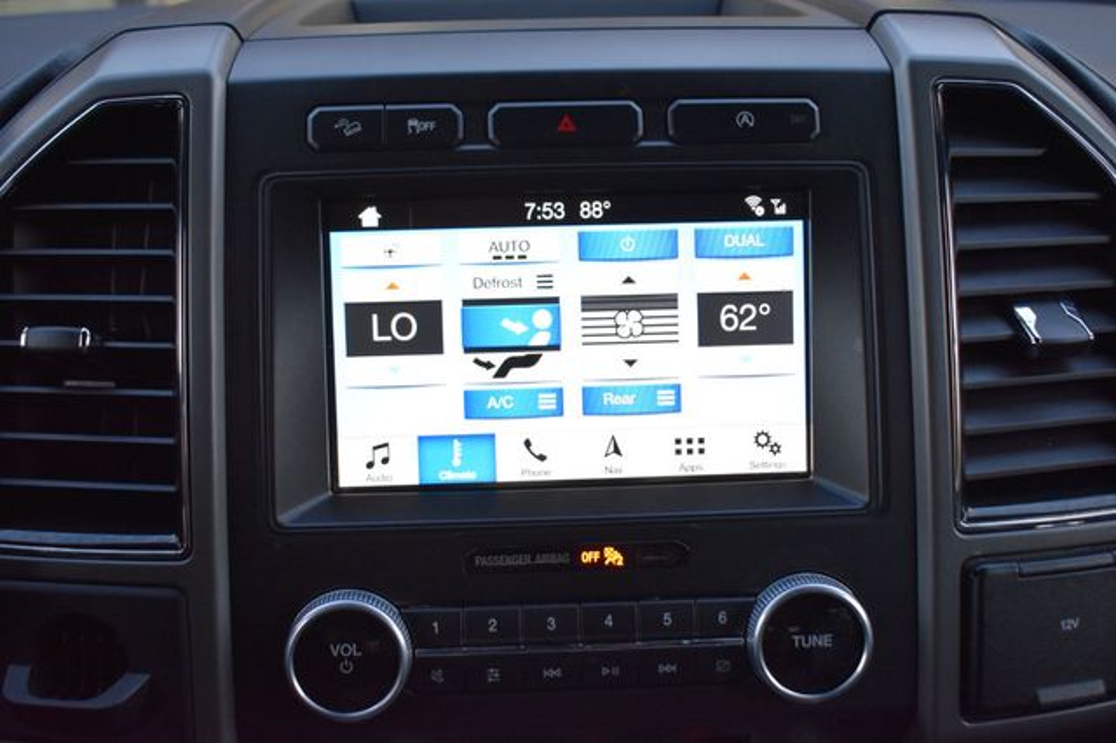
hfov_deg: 46.4
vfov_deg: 31.9
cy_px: 372
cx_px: 558
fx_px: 1301
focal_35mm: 42
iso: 1250
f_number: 4.2
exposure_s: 1/125
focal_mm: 28
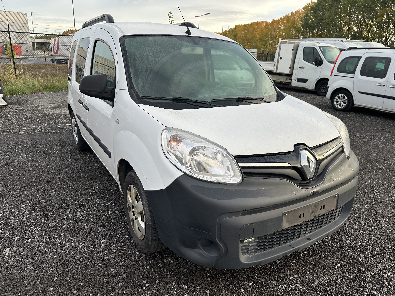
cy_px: 148
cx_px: 198
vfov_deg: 56.8
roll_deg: -1.6
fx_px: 274
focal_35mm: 24
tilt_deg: -18.2
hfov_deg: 71.6
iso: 80
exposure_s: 1/685
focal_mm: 6.86
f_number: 1.78
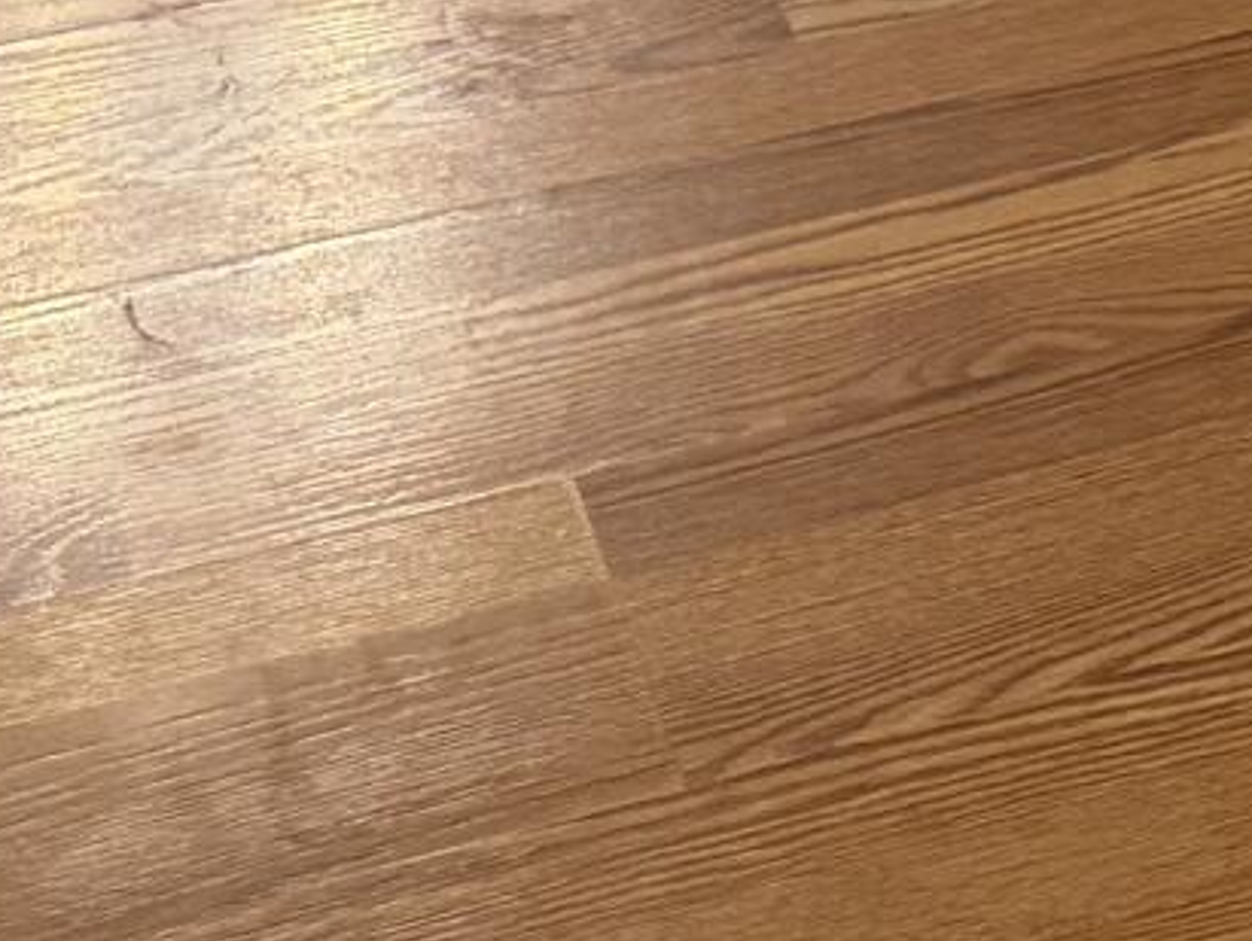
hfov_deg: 10.5
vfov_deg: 7.3
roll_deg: -1.8
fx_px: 6335
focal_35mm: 175
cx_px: 2431
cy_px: -2132
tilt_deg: -12.4
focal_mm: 6.76
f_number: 1.78
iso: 320
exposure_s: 1/120
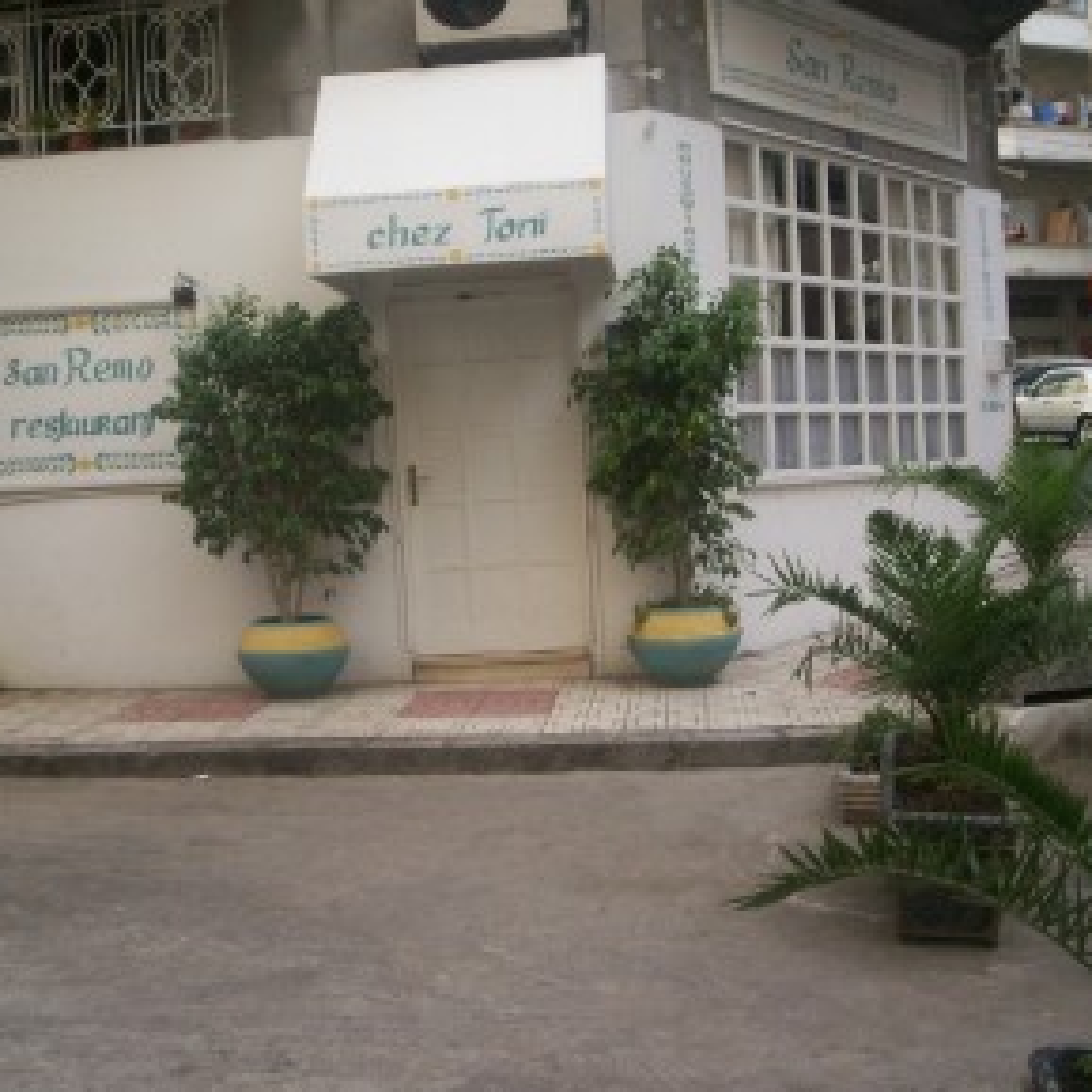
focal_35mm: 44
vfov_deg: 38.3
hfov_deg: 38.3
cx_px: 514
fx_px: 1570
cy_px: 537
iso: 100
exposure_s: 1/189
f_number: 4.5
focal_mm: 5.9
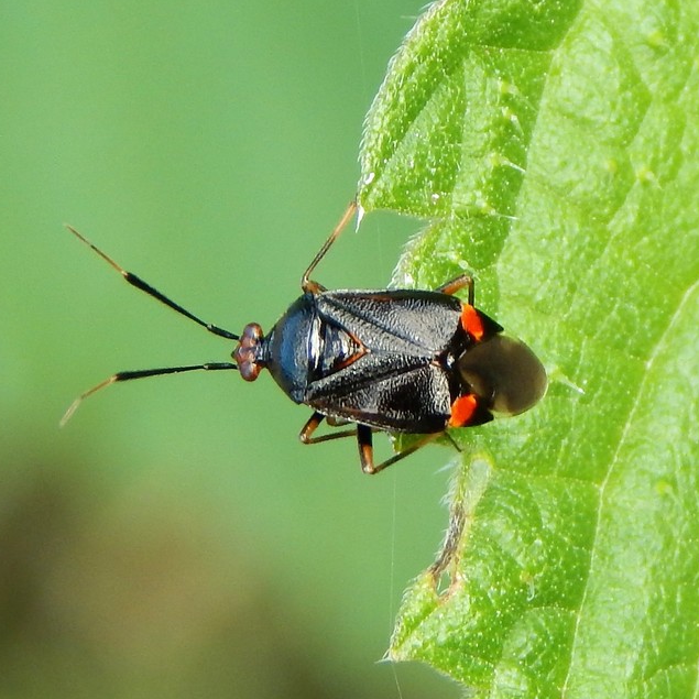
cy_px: 348
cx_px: 337
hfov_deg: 9.2
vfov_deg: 9.2
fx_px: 4341
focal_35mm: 190
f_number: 5.1
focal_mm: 28.7
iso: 125
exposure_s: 1/80
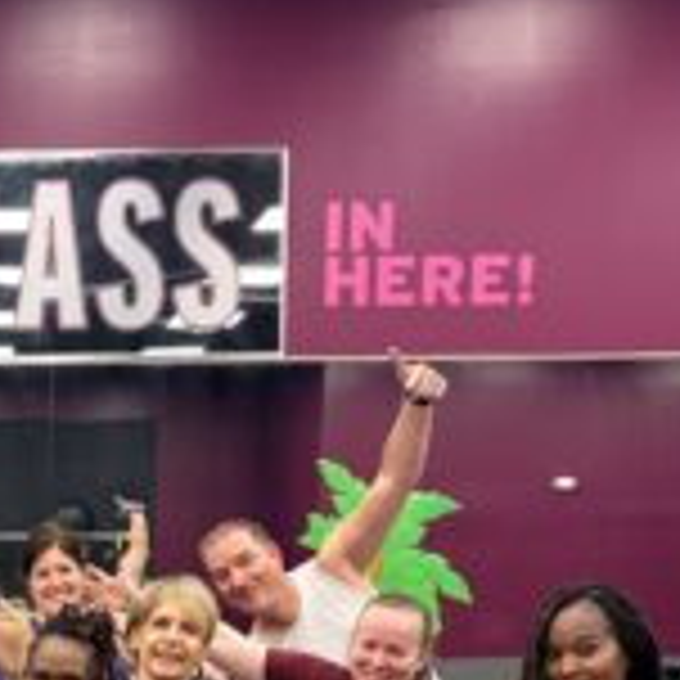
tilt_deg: -4.1
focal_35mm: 76
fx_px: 1689
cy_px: 745
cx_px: -149
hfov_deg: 21.1
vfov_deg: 21.6
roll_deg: +0.4
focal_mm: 5.96
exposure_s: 1/60
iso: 160
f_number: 1.6
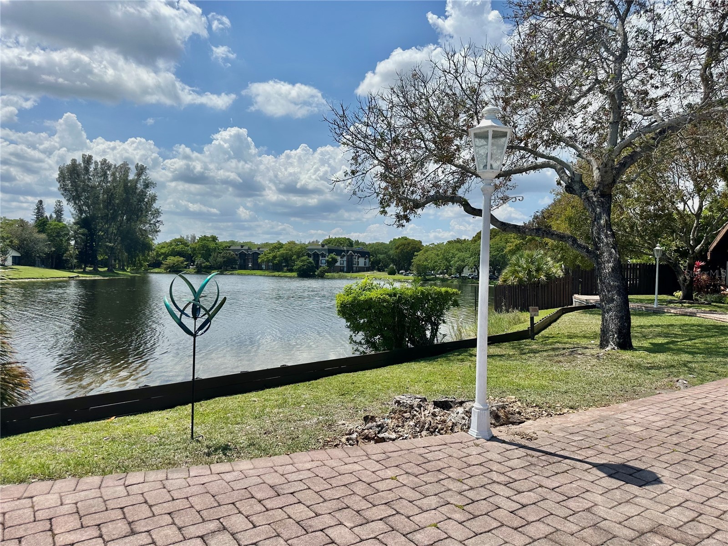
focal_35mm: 24
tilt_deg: -0.6
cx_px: 364
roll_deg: -1.3
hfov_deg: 71.6
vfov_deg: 56.8
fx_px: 505
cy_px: 273
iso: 80
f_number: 1.78
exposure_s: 1/8197
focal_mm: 6.86
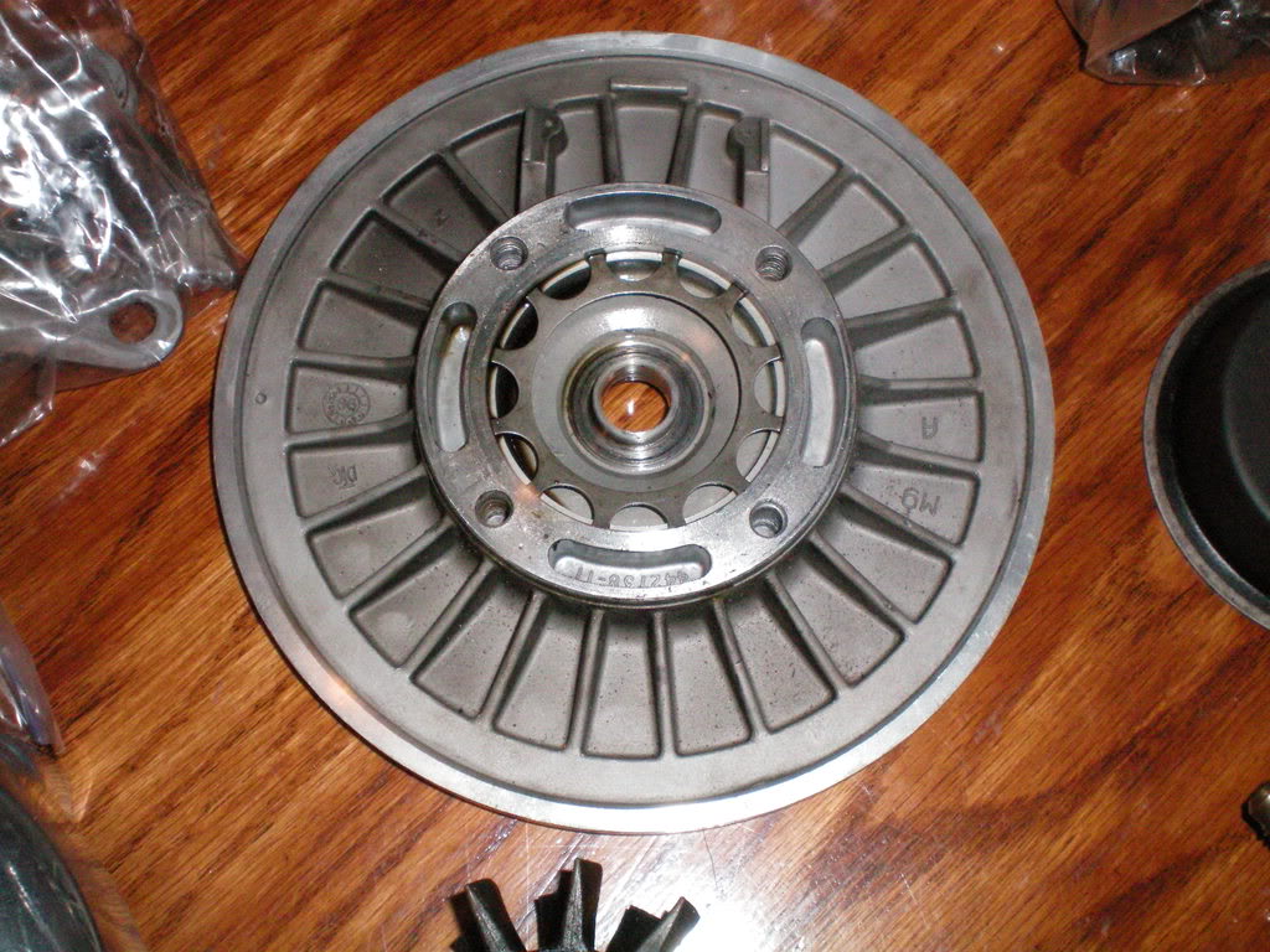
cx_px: 635
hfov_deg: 38.2
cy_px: 476
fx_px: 1834
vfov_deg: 29.1
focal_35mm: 50
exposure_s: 1/60
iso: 400
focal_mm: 8.4
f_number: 5.2
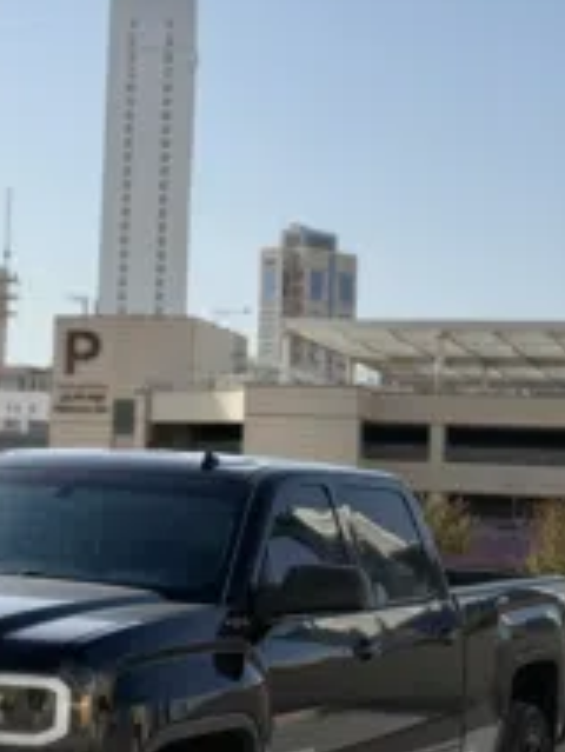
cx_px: 67
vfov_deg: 21.7
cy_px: 328
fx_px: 1957
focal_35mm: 90
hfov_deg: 16.2
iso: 64
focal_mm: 6.76
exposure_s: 1/8772
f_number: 1.78
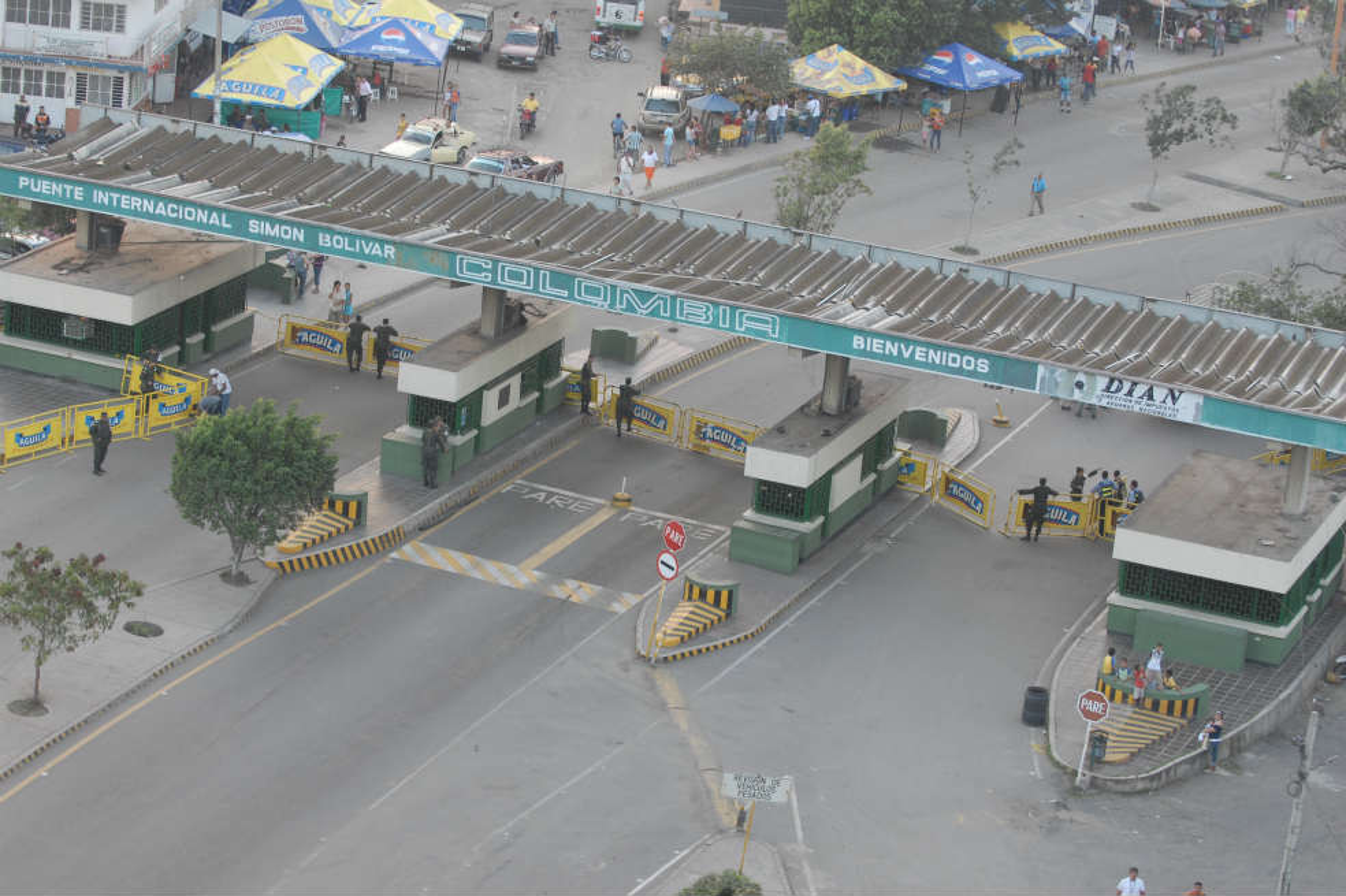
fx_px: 3924
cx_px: 673
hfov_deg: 19.5
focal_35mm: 105
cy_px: 448
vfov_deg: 13.0
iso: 400
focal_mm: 70
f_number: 3.5
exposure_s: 1/160
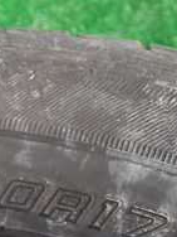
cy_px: 253
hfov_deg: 15.4
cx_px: 112
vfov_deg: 19.7
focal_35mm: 96
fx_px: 654
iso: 125
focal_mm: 5.4
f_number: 2.3
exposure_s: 1/125
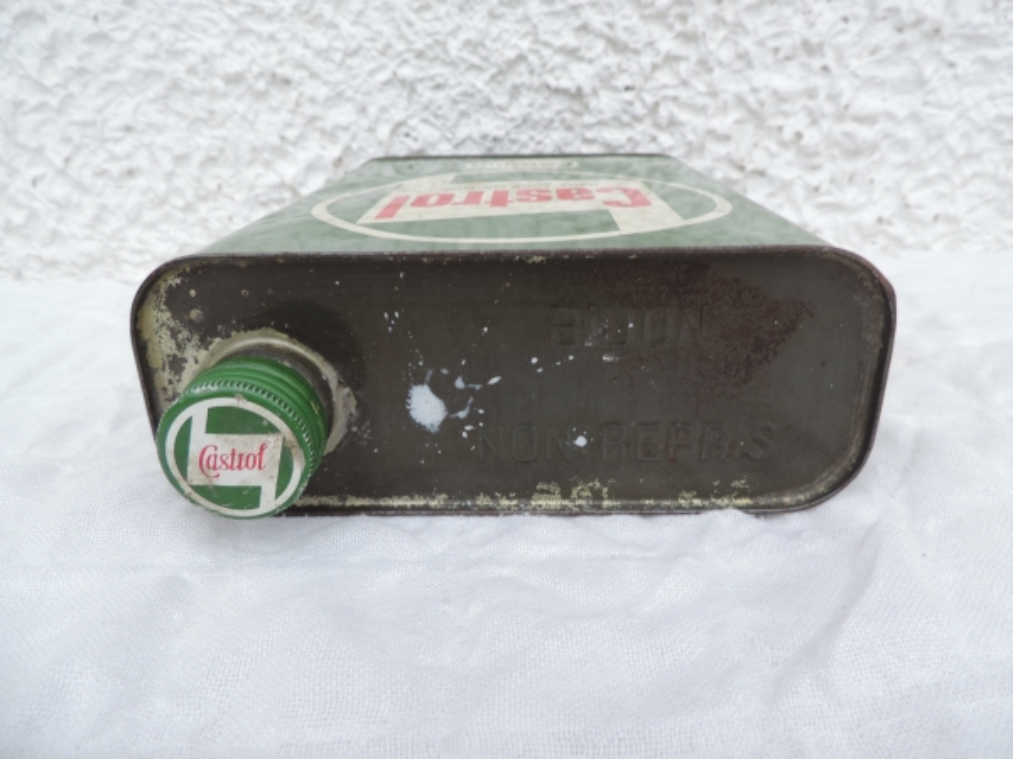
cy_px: 380
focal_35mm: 24
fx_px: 702
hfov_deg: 71.6
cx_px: 506
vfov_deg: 56.8
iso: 80
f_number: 3
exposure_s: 1/250
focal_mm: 4.3
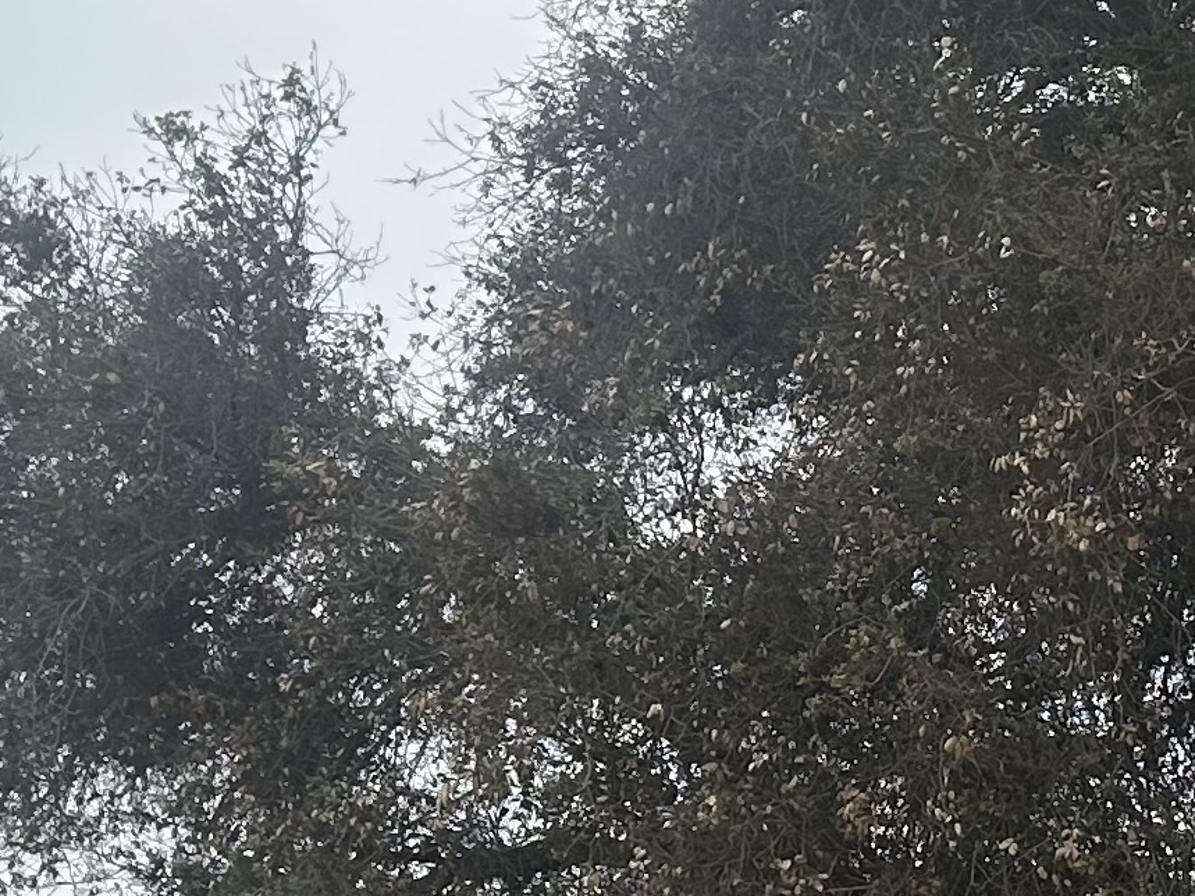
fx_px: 4211
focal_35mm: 122
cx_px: 1661
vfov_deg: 12.0
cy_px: 949
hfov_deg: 15.2
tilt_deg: +10.9
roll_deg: +1.6
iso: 50
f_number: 1.5
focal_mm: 5.7
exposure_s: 1/814
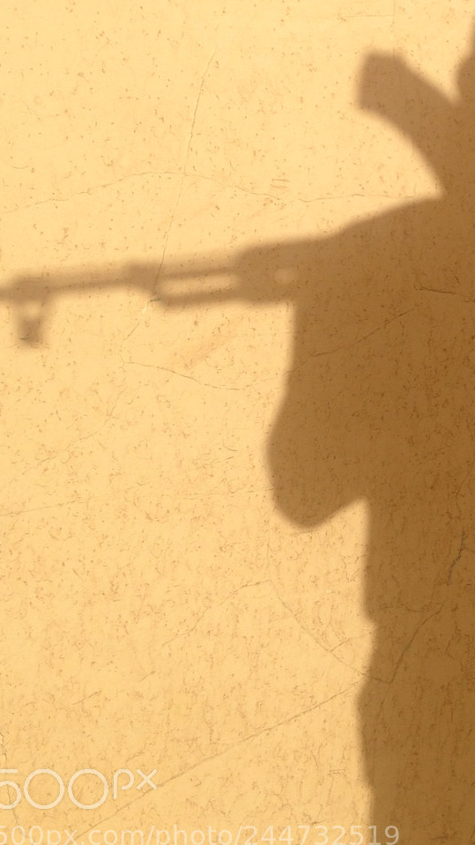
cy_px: 200
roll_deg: +2.3
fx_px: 1344
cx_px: 467
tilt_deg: -12.0
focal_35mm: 60
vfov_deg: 34.1
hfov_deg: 19.5
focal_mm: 4.12
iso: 50
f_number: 2.4
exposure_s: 1/1869
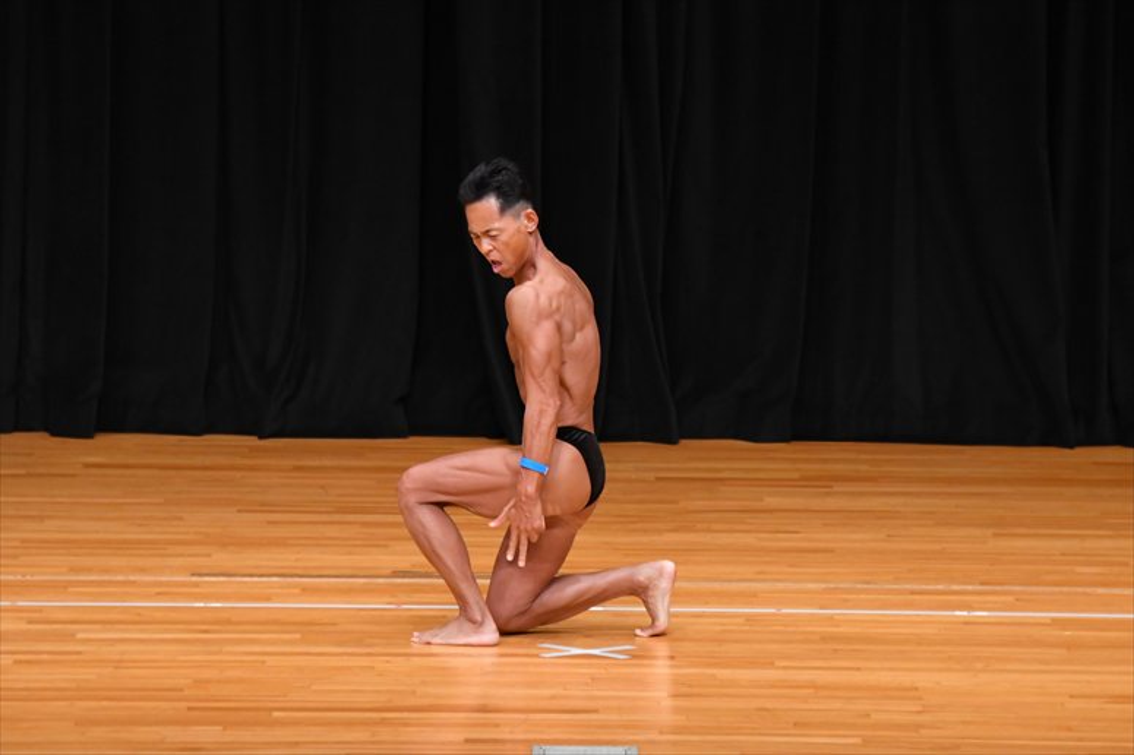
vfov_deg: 4.8
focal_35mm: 285
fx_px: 8973
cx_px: 567
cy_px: 378
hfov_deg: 7.2
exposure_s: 1/400
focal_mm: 190
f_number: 5.6
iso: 3200
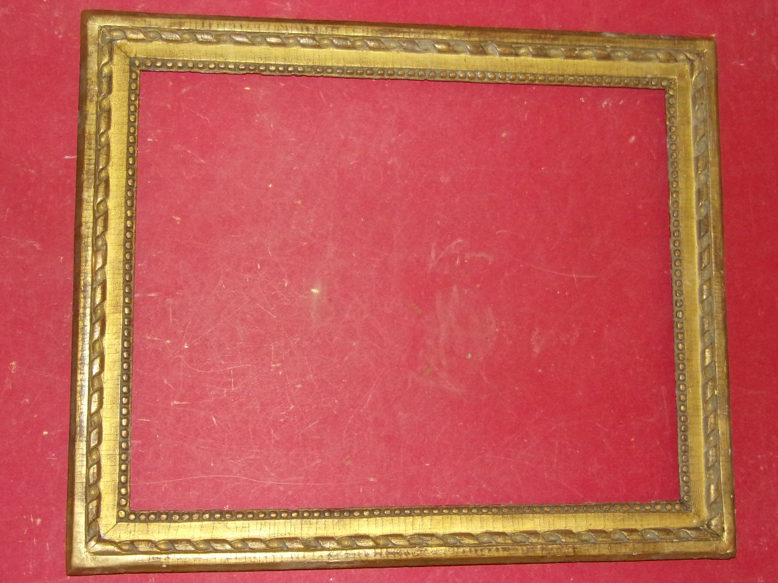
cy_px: 297
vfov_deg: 32.9
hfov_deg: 42.9
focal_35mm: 44
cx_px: 385
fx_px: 989
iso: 200
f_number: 4.1
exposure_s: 1/34
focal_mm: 7.8
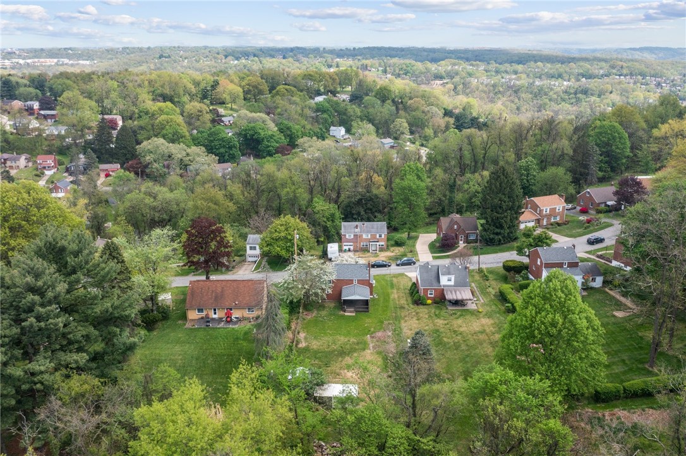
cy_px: 228
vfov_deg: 46.4
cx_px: 343
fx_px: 533
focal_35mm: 28
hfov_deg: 65.5
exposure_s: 1/500
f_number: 5.6
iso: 100
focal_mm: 10.26
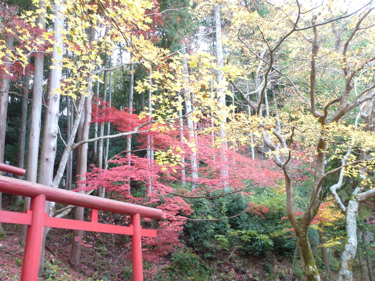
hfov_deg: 60.0
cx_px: 188
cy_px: 140
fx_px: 325
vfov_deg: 46.8
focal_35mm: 30
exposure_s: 1/20
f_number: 3.5
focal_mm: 5.4
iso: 200
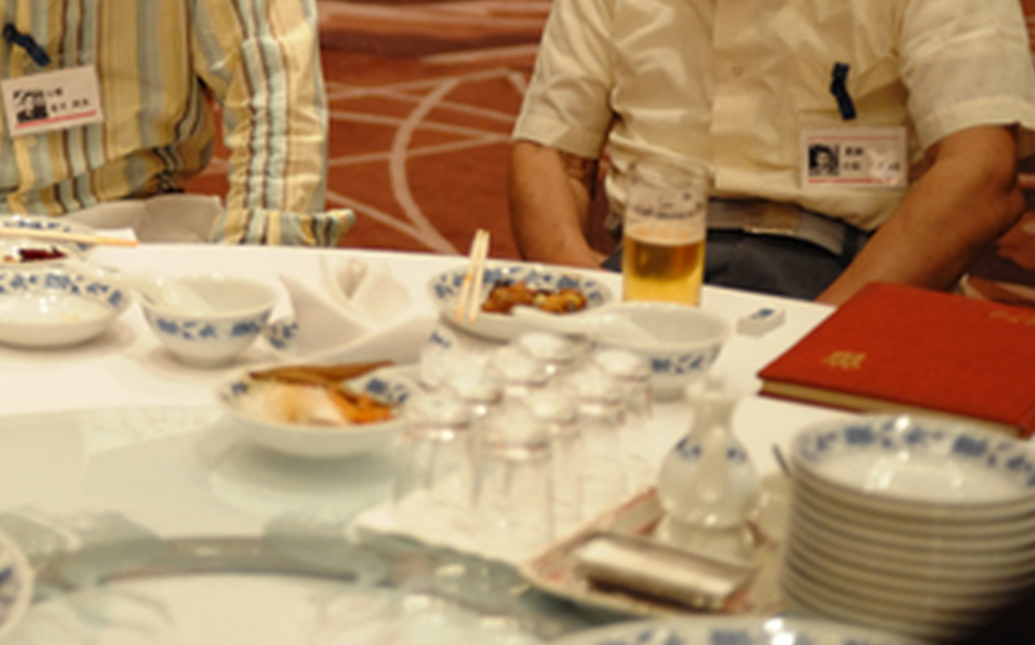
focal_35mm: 109
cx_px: 50
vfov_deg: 11.9
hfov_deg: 18.7
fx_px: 3073
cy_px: 73
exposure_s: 1/125
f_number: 2.8
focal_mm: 52
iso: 2500
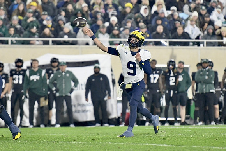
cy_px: 76
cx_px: 113
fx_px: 1882
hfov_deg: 6.9
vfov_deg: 4.6
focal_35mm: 300
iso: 3200
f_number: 2.8
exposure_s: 1/1250
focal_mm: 200
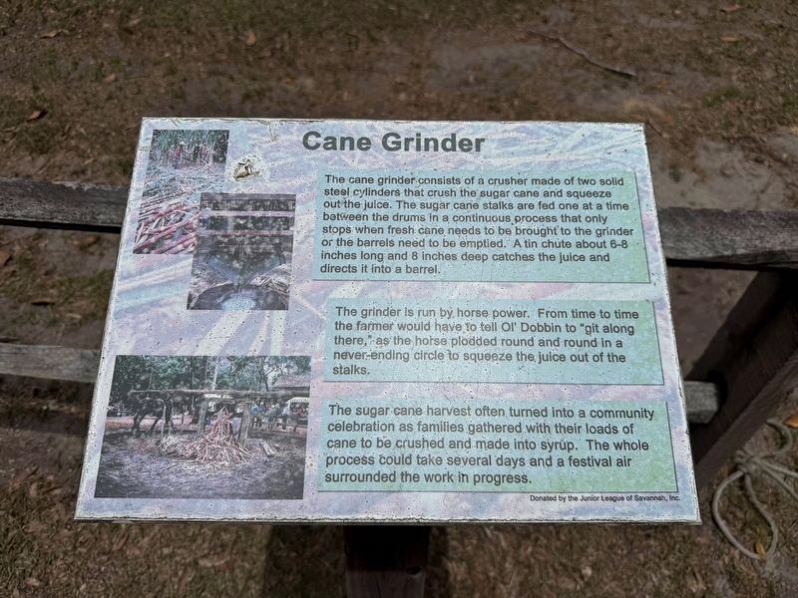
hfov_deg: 71.6
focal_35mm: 24
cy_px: 299
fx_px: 553
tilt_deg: -44.6
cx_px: 399
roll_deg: -4.7
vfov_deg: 56.8
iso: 80
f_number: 1.78
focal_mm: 6.76
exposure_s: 1/14286
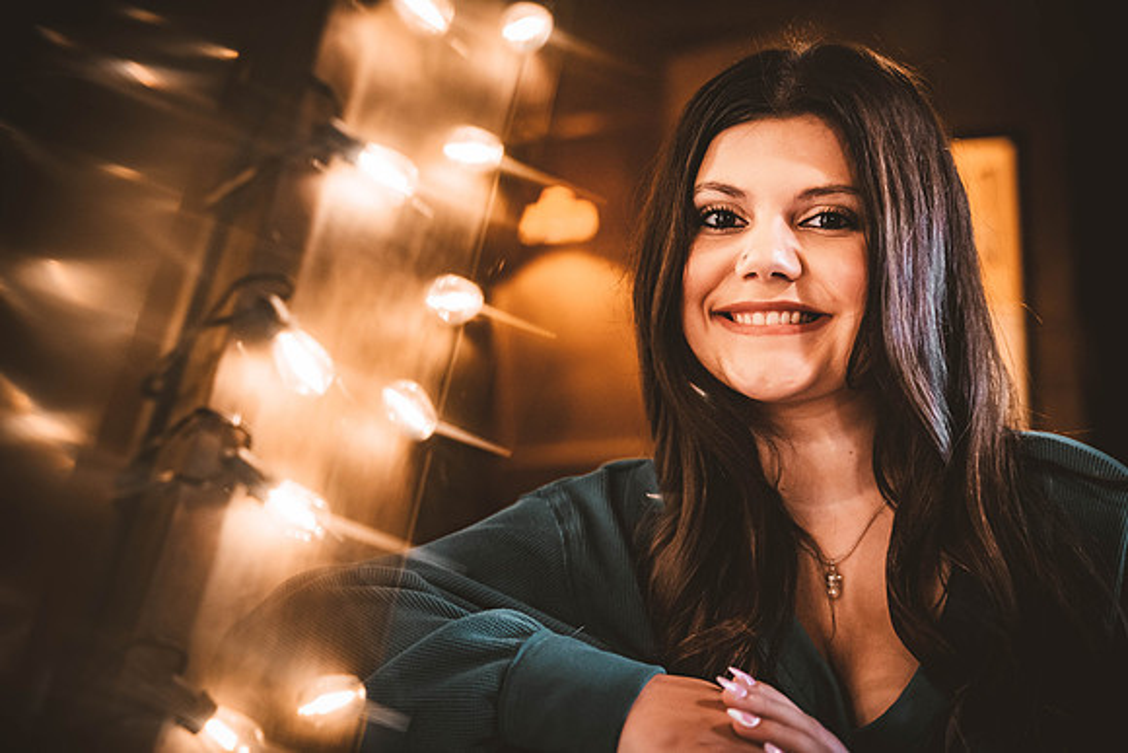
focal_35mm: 48
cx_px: 564
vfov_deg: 28.1
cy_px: 376
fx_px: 1504
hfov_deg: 41.1
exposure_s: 1/125
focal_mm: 48
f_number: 2.8
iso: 1600
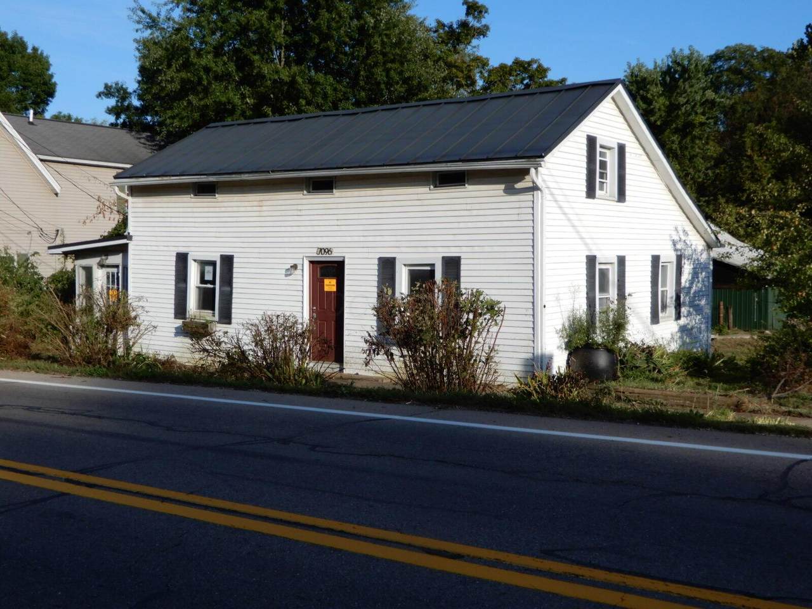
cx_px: 406
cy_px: 304
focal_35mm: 42
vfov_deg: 34.3
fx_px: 985
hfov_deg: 44.8
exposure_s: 1/800
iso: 80
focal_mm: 7.5
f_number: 4
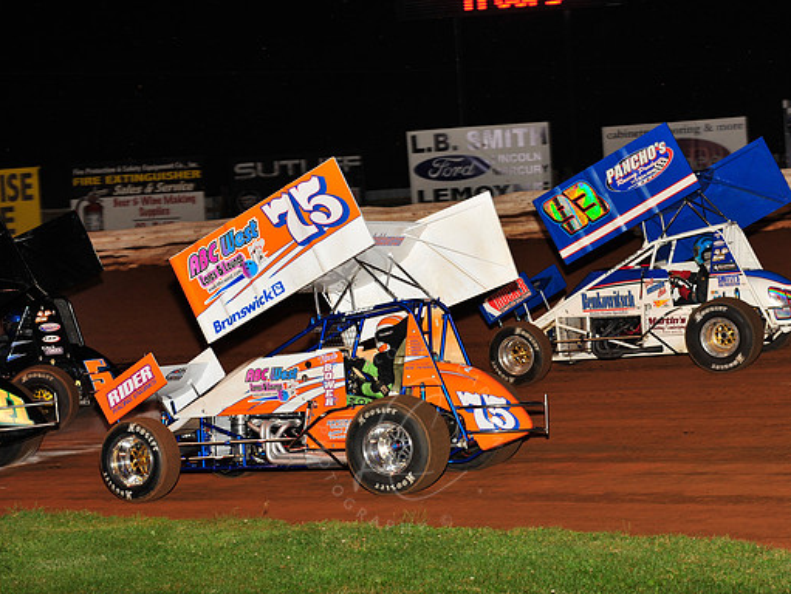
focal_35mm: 109
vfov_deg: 13.6
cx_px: 409
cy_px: 297
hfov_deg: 18.0
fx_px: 2492
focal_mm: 100
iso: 800
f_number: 6.3
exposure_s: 1/320
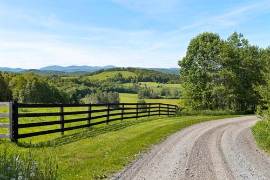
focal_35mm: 30
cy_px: 90
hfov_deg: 61.9
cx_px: 135
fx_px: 225
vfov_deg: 43.6
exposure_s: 1/1000
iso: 400
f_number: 7.1
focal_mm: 30
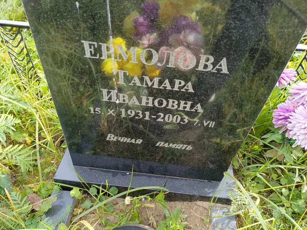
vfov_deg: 54.9
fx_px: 222
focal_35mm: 25
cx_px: 154
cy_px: 115
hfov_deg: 69.4
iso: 108
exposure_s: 1/120
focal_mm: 4.76
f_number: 1.69
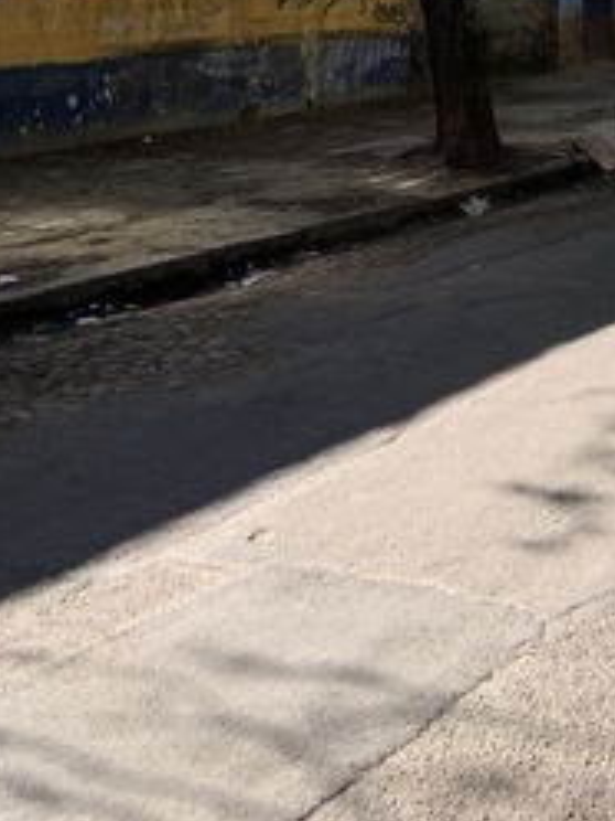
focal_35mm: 67
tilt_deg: +6.7
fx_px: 1587
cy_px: -209
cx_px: 724
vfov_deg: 25.5
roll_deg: +1.8
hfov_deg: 20.6
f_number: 1.8
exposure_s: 1/647
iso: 25
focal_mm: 4.25
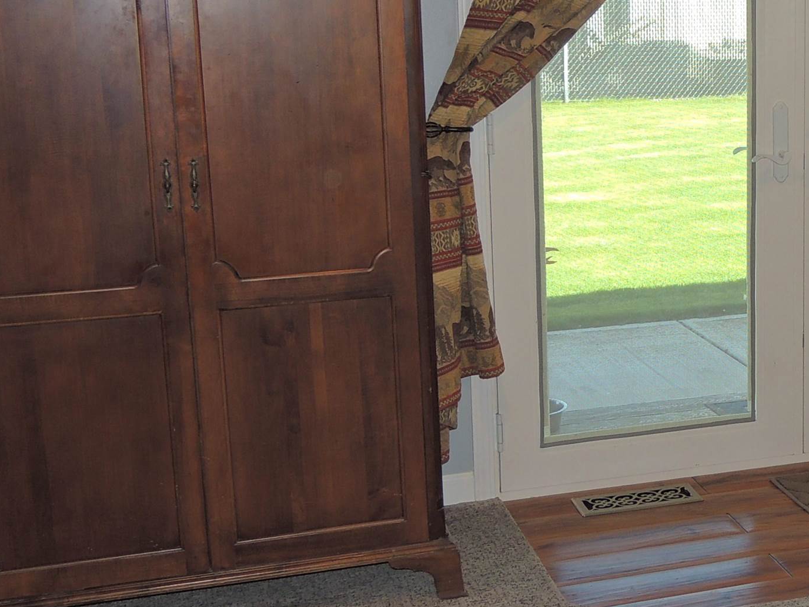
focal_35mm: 67
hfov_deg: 27.3
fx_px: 1566
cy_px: 254
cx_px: 806
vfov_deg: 21.9
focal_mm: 5.3
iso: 100
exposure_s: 1/40
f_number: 3.1
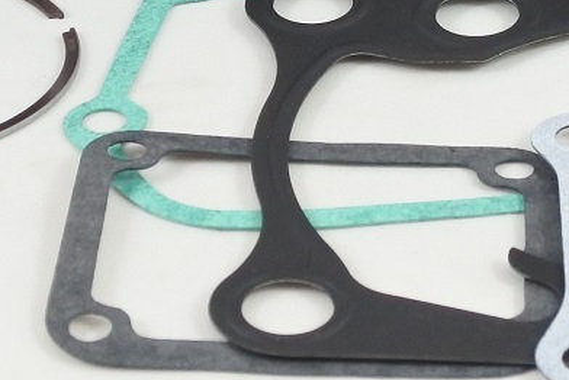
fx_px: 2847
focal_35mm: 180
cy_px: -367
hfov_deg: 11.4
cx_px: 432
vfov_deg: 7.4
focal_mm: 14.3
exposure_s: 1/125
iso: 640
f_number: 4
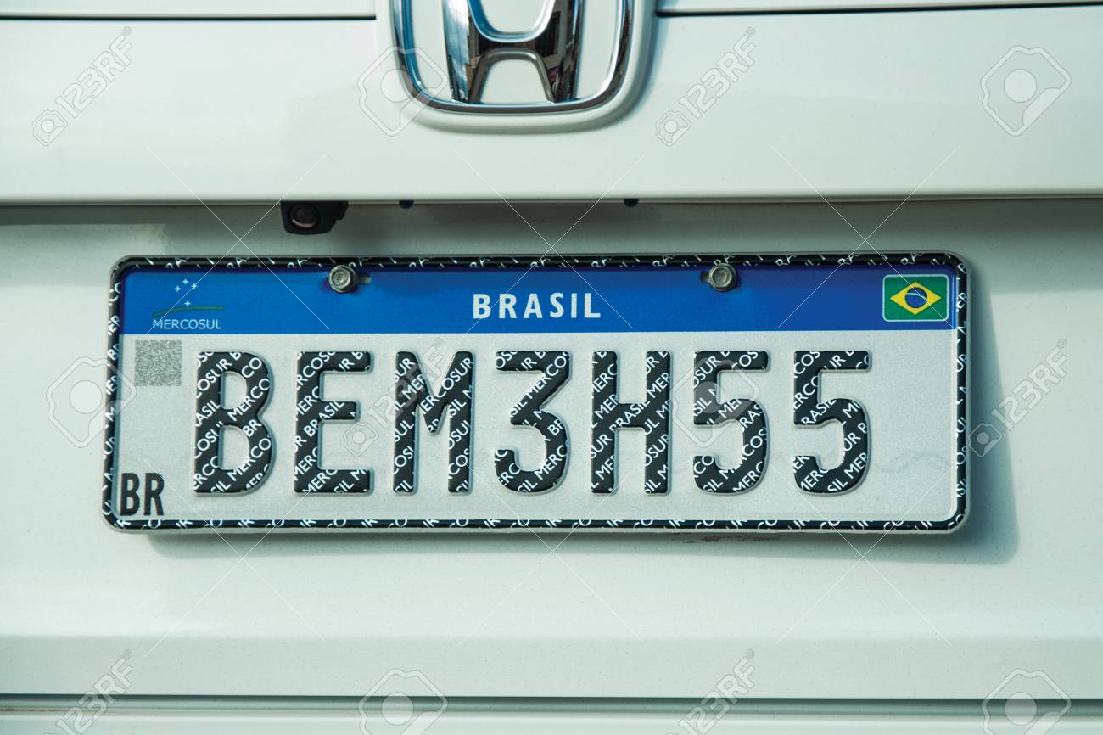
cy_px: 368
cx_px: 552
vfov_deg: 11.4
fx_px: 3676
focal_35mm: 120
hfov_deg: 17.1
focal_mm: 80
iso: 100
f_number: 5.6
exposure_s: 1/250
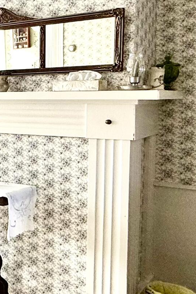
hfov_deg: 18.7
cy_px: 128
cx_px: -168
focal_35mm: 54
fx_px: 441
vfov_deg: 36.8
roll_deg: -0.2
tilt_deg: -2.4
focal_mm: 2.22
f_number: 2.2
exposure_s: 1/187
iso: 64
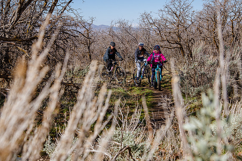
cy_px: 78
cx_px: 113
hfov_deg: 32.0
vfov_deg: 21.7
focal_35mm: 63
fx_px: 421
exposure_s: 1/250
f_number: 10
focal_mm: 58
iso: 200
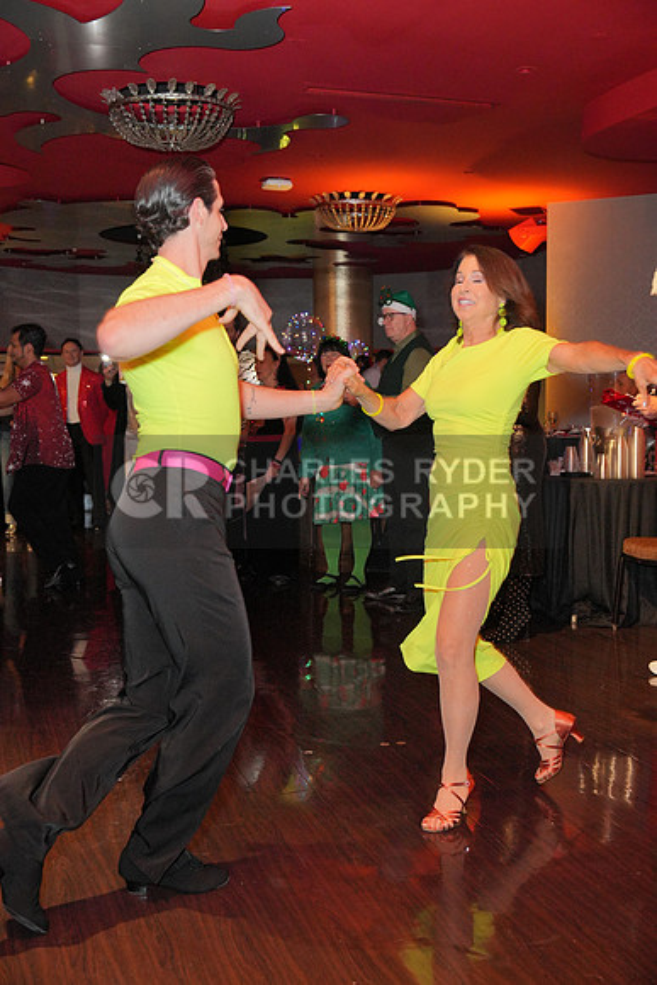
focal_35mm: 40
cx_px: 328
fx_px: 1094
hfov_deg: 33.4
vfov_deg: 48.4
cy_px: 492
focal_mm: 40
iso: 4000
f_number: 4
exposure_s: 1/200
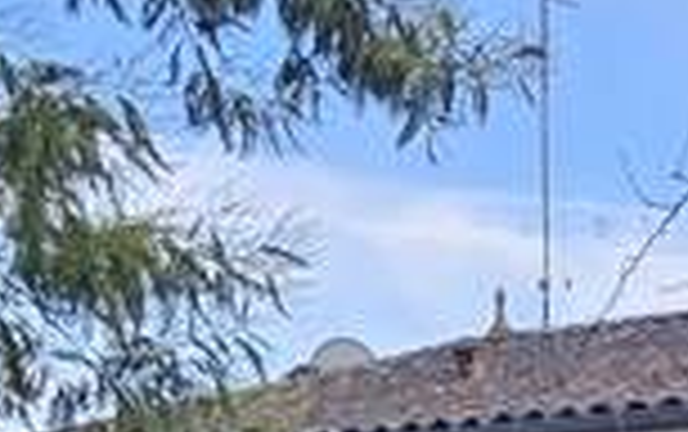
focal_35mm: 72
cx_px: 652
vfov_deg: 14.5
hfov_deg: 27.3
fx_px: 1352
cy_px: 904
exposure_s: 1/359
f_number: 2.2
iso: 250
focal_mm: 2.2
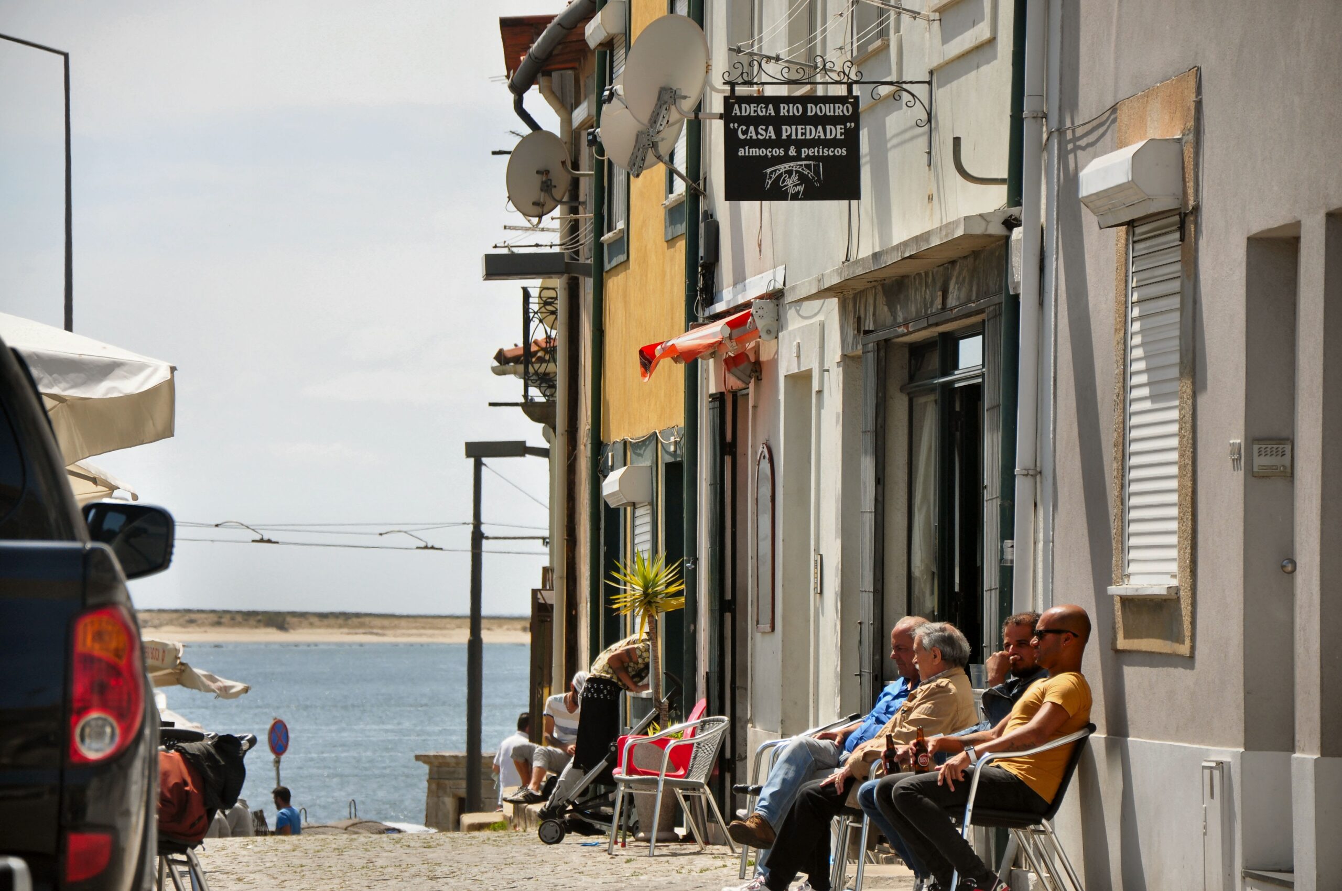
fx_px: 5864
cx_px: 671
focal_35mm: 158
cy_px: 446
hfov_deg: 13.1
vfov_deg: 8.7
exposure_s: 1/640
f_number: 6.3
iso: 200
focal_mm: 105
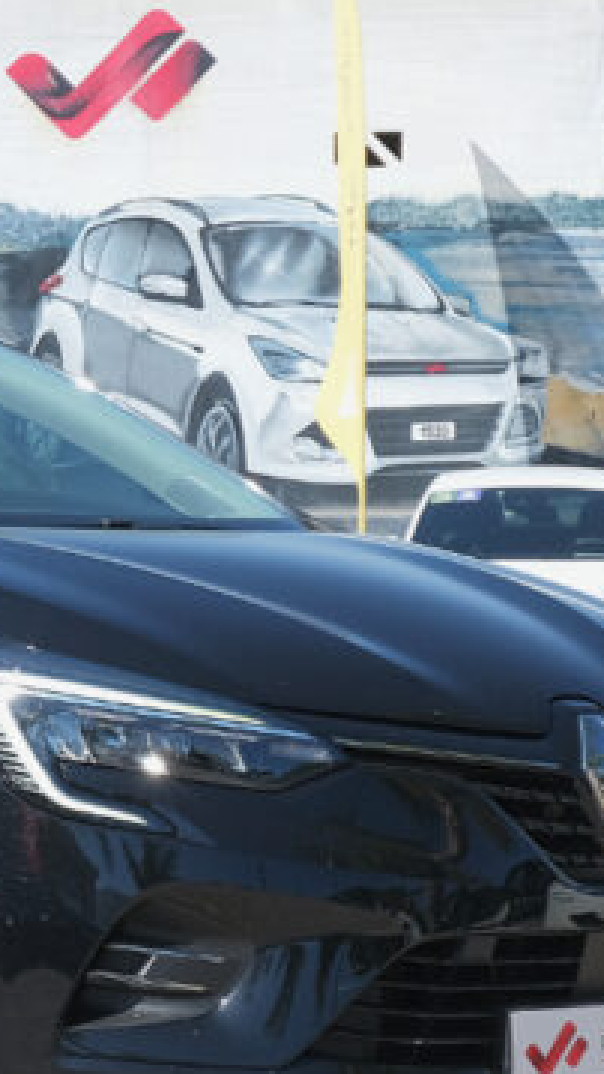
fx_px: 5693
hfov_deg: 6.0
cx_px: -236
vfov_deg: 10.8
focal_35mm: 200
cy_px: 722
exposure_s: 1/200
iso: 160
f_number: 9
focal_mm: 44.5
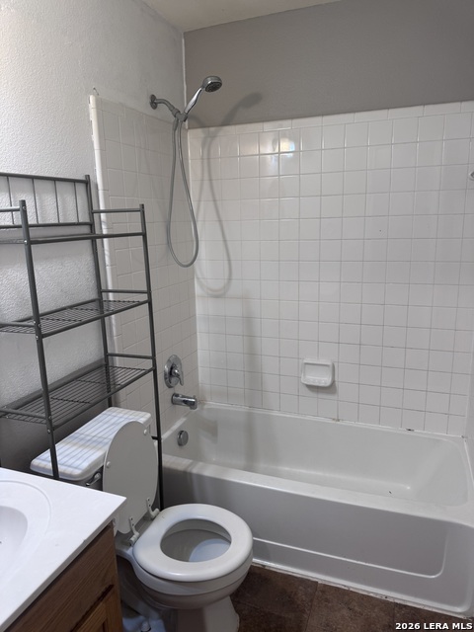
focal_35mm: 24
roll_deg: +2.3
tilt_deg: -12.1
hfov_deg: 56.8
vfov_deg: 71.6
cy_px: 316
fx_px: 438
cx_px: 237
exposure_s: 1/60
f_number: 1.78
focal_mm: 6.76
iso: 125
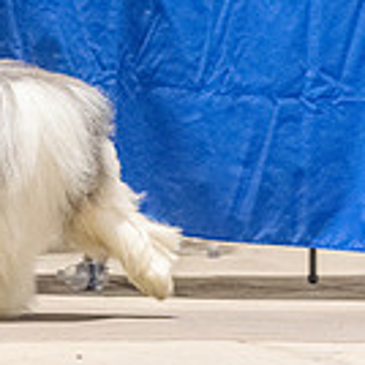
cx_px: -144
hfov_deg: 3.3
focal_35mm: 534
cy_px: 16
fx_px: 6370
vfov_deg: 3.3
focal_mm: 125
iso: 6400
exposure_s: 1/400
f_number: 3.2
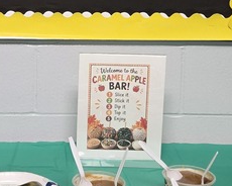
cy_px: 14
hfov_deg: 19.0
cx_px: 55
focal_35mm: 100
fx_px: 687
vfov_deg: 15.2
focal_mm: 5.4
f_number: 1.8
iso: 500
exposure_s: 1/120
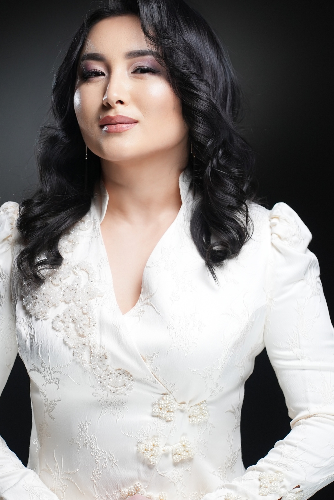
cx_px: 127
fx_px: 1612
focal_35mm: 116
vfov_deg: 17.6
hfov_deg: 11.8
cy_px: 237
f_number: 4.5
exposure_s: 1/250
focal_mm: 85
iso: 1600
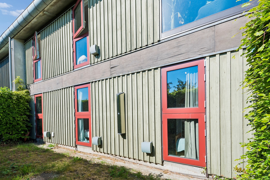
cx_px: 133
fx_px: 112
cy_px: 93
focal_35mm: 15
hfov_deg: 100.4
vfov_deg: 77.3
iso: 200
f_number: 13
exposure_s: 1/125
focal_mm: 14
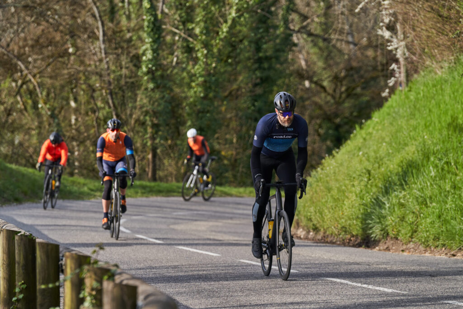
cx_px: 232
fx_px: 2572
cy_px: 154
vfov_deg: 6.9
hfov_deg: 10.3
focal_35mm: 200
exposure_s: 1/2000
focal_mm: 200
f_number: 4.5
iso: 320
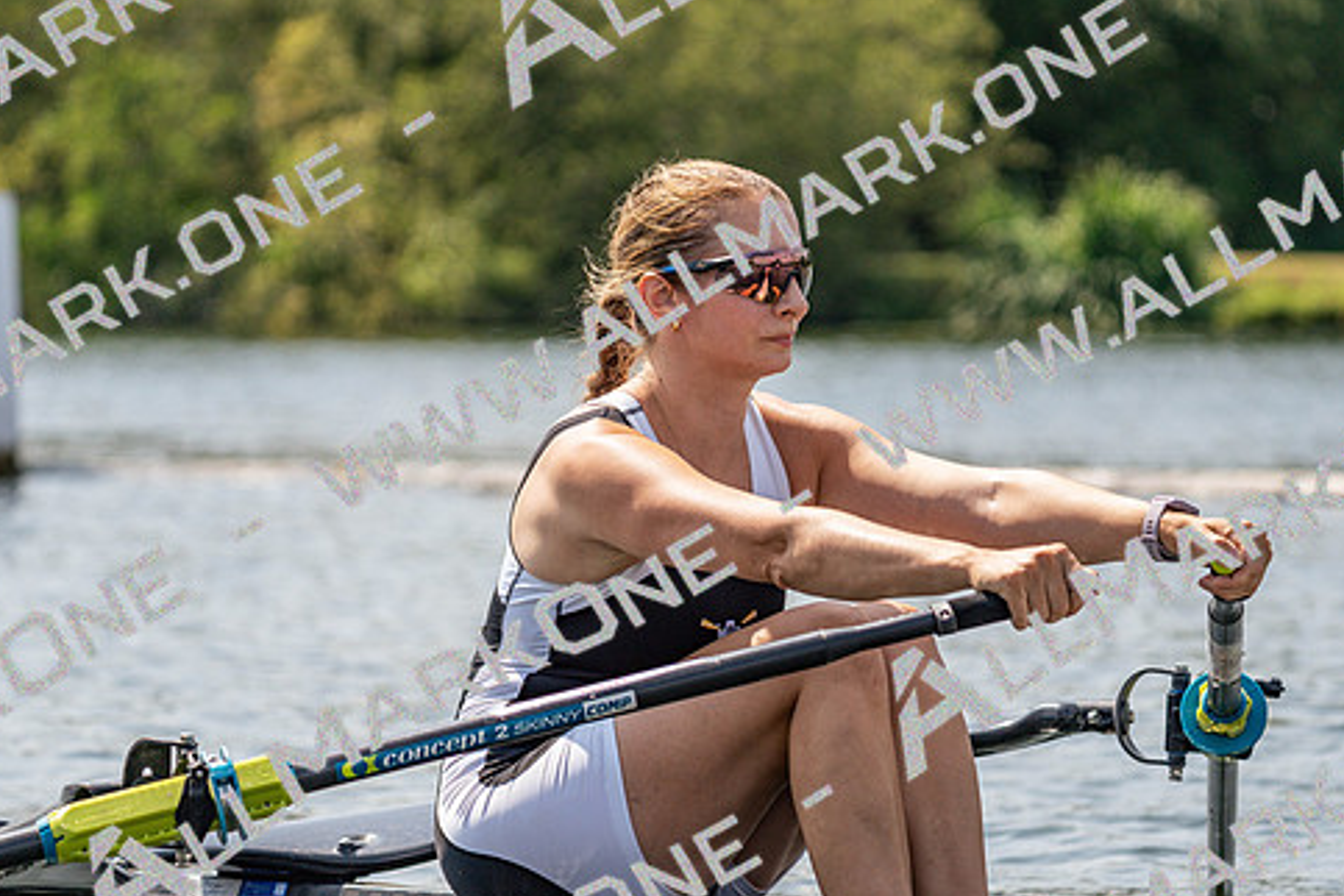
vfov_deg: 5.7
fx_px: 8959
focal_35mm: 240
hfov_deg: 8.6
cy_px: 516
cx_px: 654
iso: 200
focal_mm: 200
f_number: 5.6
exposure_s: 1/1600
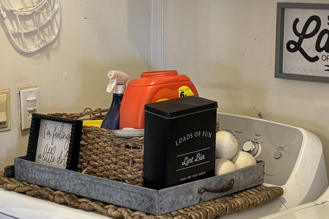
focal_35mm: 90
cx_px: 216
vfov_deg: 15.1
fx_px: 822
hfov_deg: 22.5
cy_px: 44
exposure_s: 1/60
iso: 160
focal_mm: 5.96
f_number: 1.6
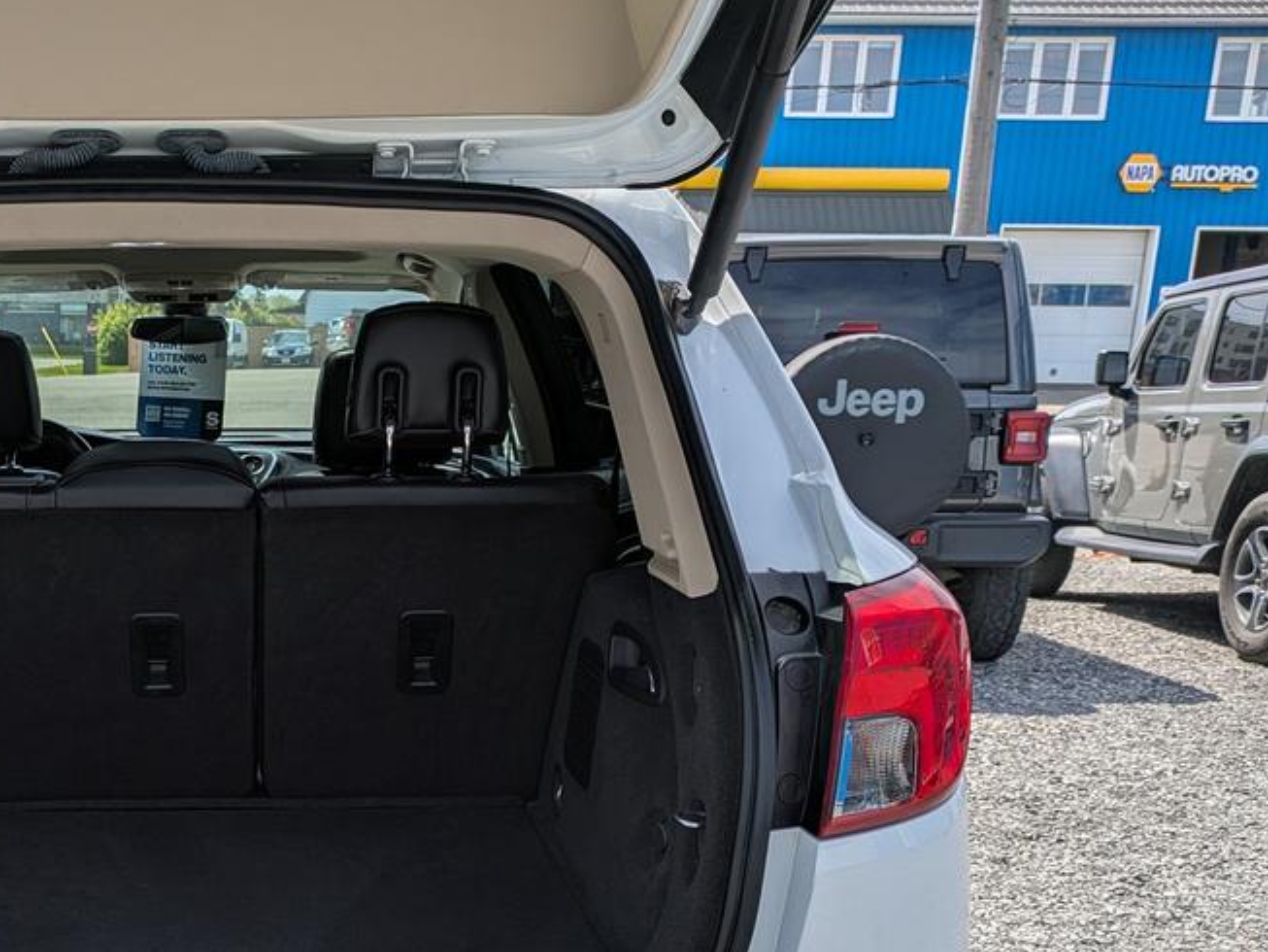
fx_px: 1795
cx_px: 224
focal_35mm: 49
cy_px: 800
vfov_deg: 28.8
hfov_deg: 37.3
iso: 48
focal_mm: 5.43
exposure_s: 1/2222
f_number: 1.89
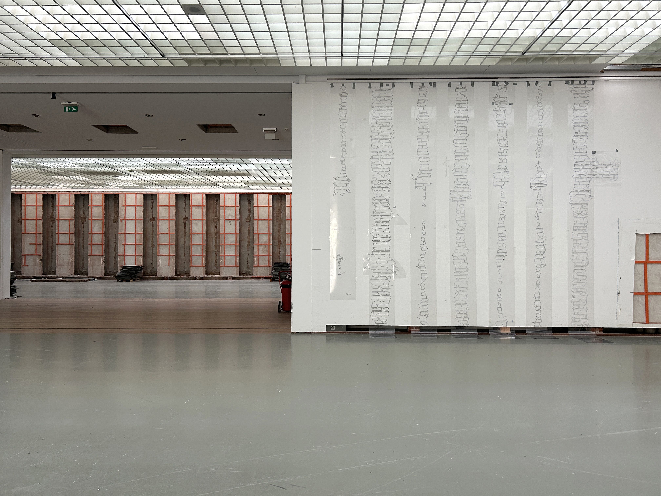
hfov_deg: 67.3
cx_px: 330
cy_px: 248
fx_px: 496
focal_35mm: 26
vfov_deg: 53.1
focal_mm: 5.7
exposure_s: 1/74
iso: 125
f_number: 1.5
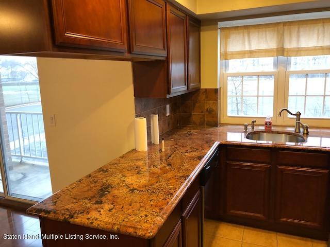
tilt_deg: -11.1
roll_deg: +1.7
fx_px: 267
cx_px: 165
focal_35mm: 28
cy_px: 124
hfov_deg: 63.4
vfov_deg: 49.7
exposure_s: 1/15
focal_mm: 4
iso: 50
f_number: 1.8
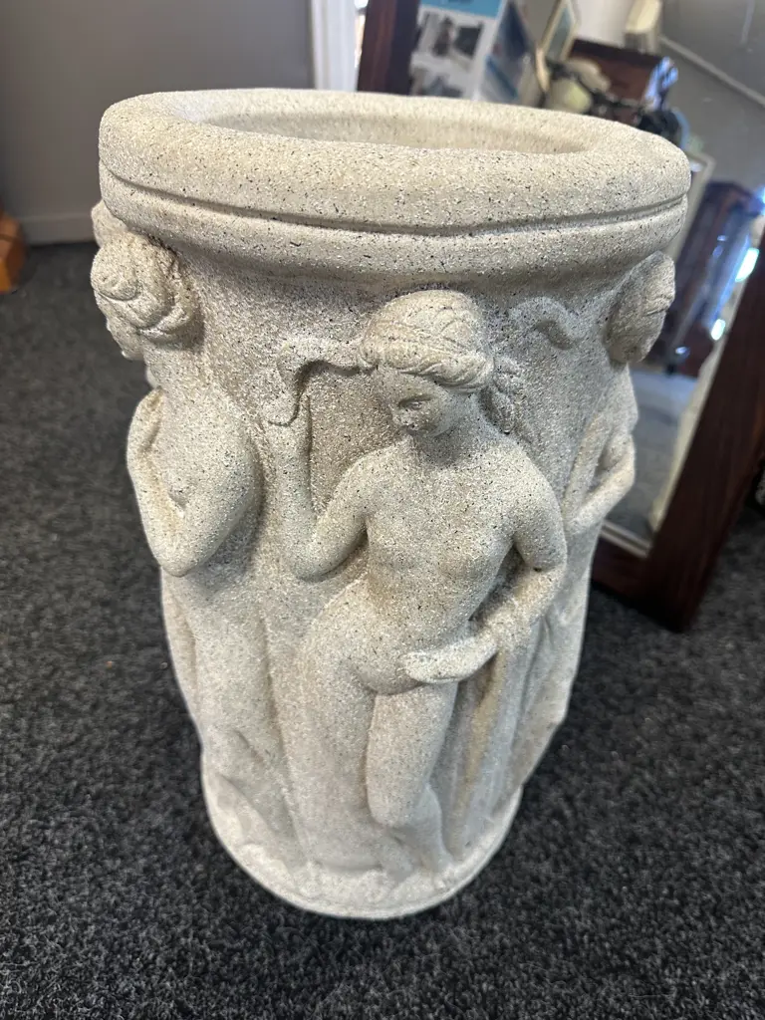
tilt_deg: -34.3
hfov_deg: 56.8
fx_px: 707
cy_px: 510
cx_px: 382
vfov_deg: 71.6
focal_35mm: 24
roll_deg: -0.5
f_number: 1.78
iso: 125
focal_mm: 6.86
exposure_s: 1/50
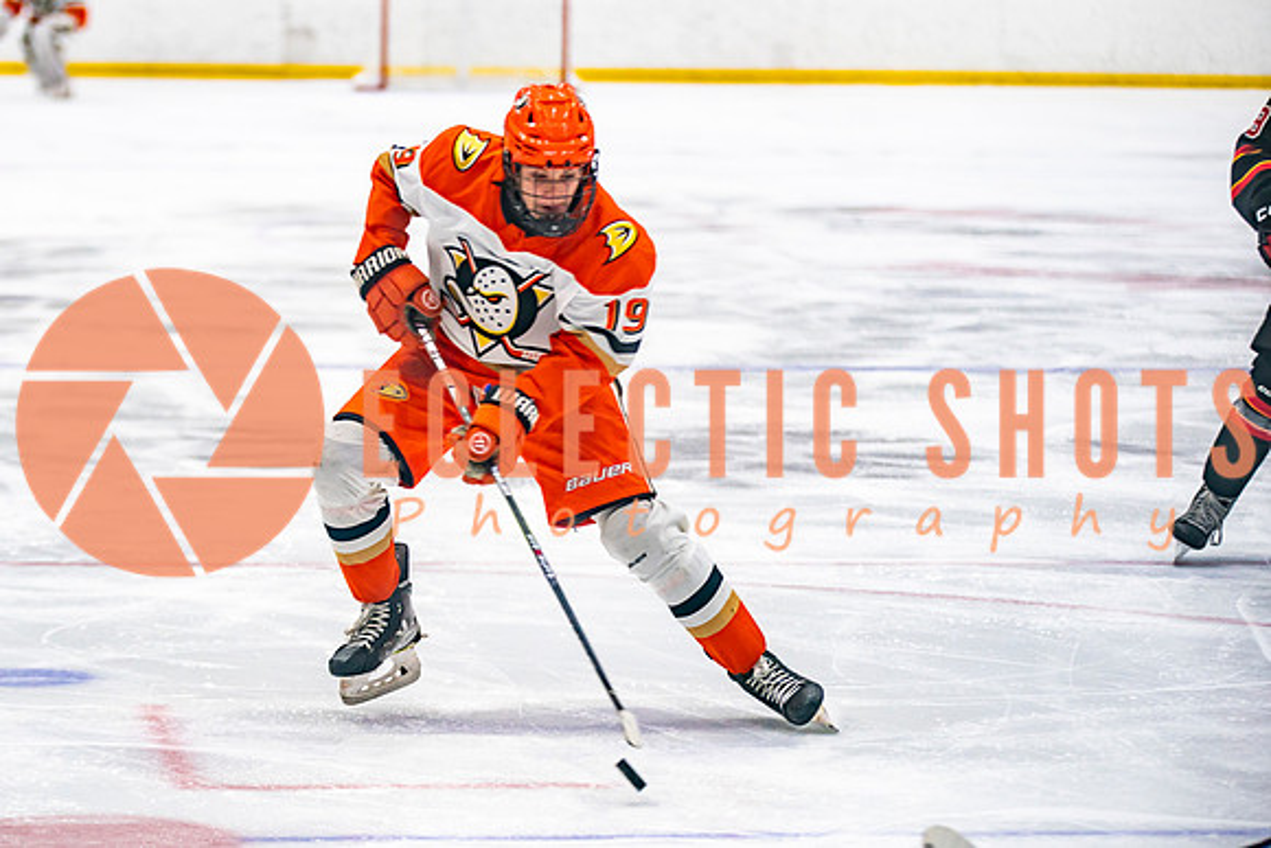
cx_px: 448
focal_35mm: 155
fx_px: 5485
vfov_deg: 8.8
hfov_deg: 13.2
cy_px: 388
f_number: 2.8
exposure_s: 1/640
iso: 800
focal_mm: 120
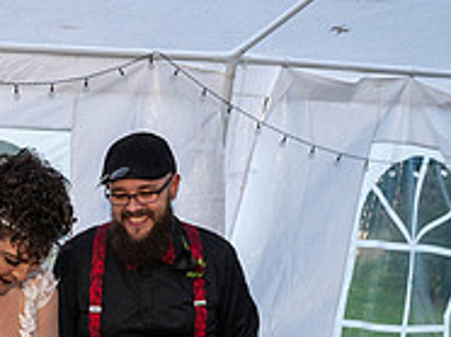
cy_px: 369
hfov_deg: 23.0
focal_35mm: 84
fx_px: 1093
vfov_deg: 17.0
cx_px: 90
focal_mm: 28
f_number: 4
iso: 2000
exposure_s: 1/200
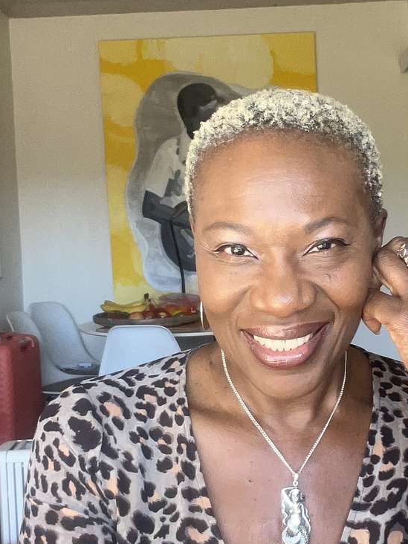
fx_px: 927
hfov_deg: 24.7
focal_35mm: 59
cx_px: 271
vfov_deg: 32.7
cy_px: 288
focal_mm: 2.71
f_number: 2.2
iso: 100
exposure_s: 1/60
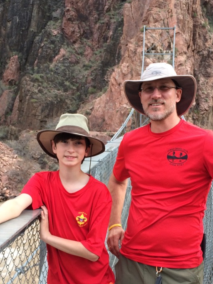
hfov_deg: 25.2
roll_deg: +0.0
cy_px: 184
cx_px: 98
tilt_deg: -8.7
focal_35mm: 58
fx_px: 476
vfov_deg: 33.0
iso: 32
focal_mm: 4.15
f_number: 2.2
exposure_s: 1/166
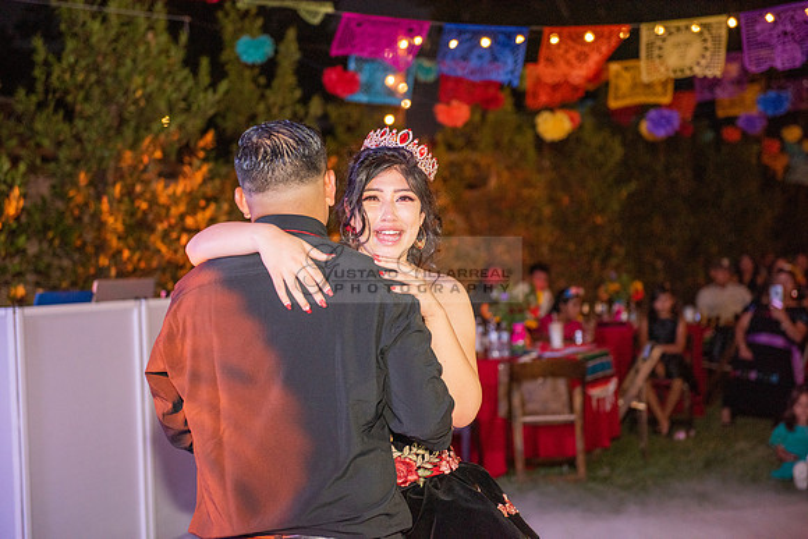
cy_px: 270
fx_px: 1571
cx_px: 404
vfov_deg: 19.5
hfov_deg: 28.8
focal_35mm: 70
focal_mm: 70
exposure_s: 1/200
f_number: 3.5
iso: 1600
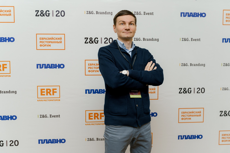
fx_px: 275
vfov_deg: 31.2
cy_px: 76
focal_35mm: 43
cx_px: 115
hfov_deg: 45.4
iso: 400
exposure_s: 1/125
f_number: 3.5
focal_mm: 43
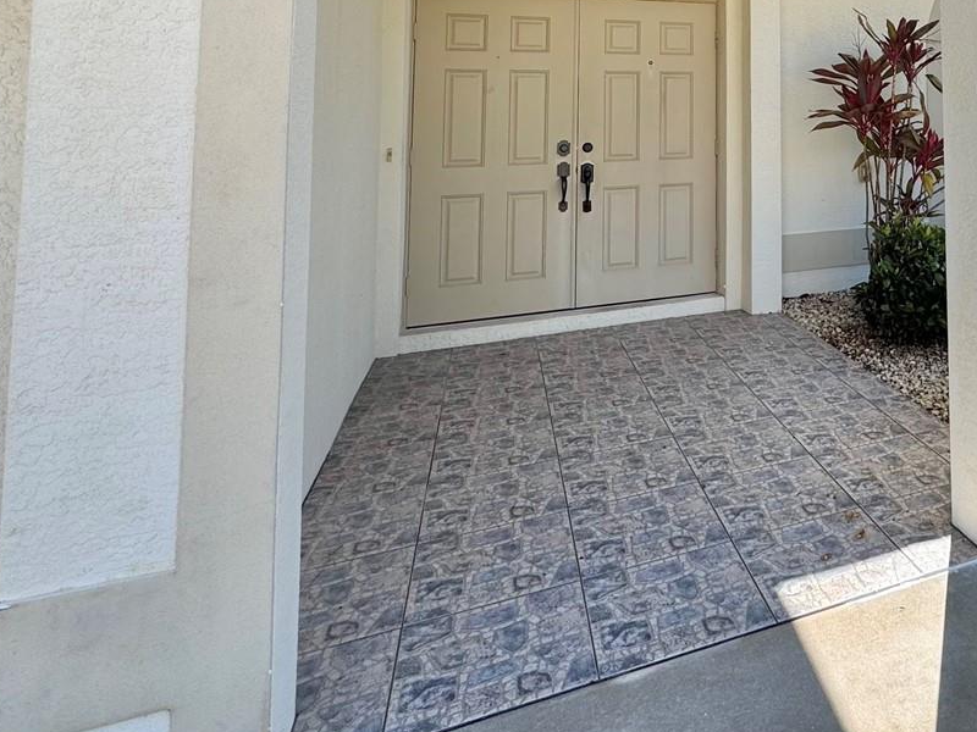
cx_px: 881
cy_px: 55
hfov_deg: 55.1
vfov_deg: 44.6
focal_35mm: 28
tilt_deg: +4.1
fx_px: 790
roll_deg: +0.4
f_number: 2.2
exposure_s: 1/582
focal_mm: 2.22
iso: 40
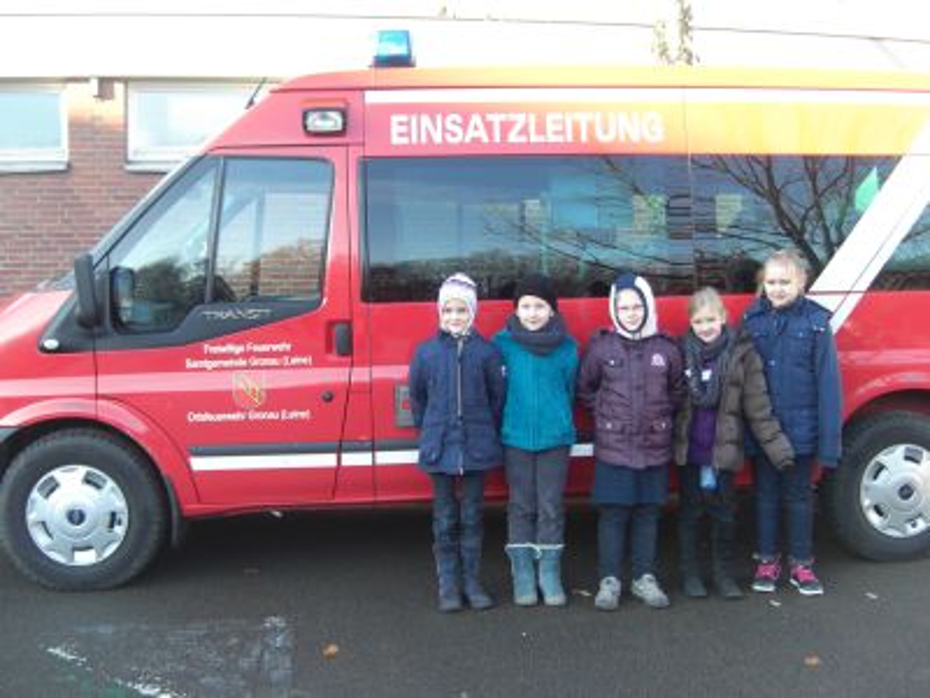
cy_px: 349
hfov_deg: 49.0
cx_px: 465
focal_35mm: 38
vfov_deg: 37.7
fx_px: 1021
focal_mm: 7.9
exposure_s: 1/100
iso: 100
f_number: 2.8
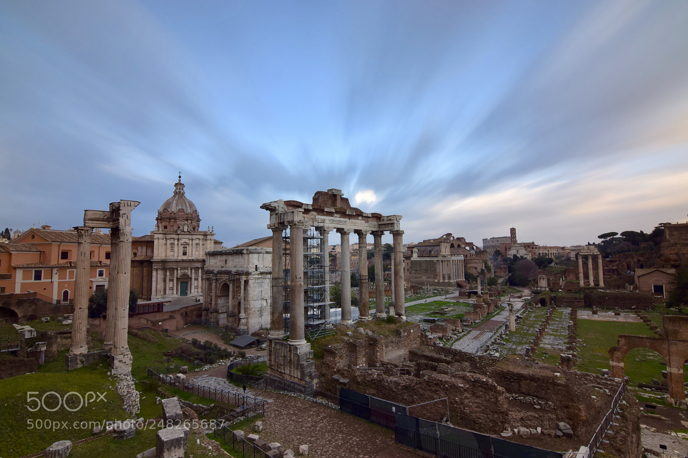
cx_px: 344
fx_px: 330
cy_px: 229
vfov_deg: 69.6
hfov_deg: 92.5
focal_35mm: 17
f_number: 11
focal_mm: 11.5
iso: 100
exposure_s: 68
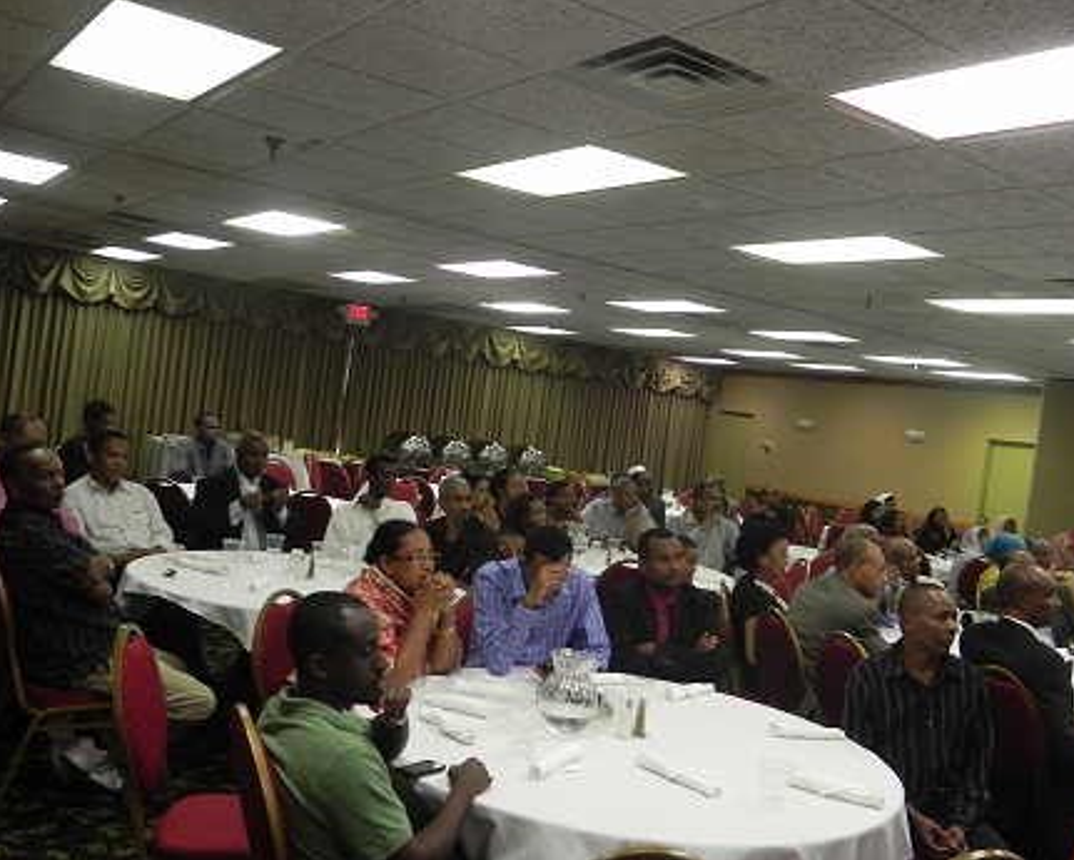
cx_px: 572
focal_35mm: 35
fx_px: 1113
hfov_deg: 51.5
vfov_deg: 42.2
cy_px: 428
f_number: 2.8
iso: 160
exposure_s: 1/30
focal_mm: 5.9
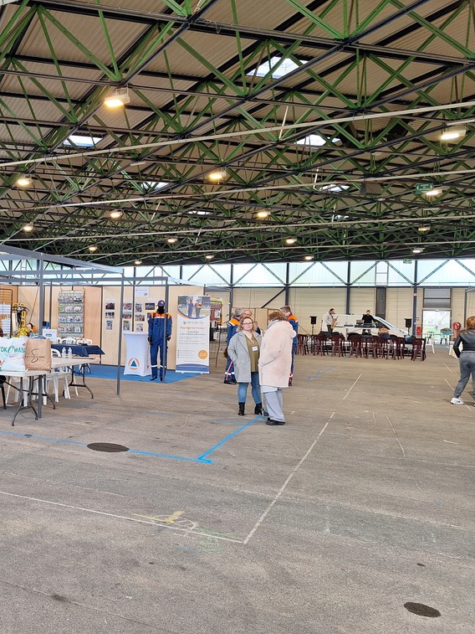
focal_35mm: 31
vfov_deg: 58.3
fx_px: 567
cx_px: 54
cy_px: 318
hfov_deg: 42.0
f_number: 1.8
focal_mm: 5.54
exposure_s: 1/50
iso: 50
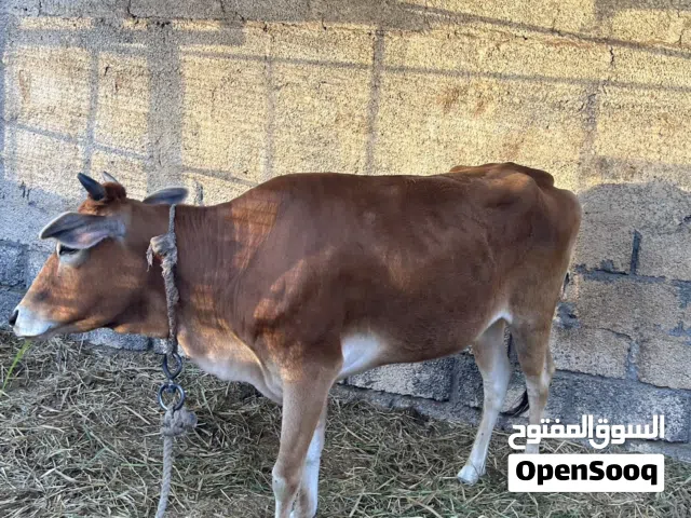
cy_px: 259
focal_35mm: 26
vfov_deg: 53.1
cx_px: 346
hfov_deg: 67.3
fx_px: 519
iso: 100
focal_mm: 5.7
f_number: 1.5
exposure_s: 1/121
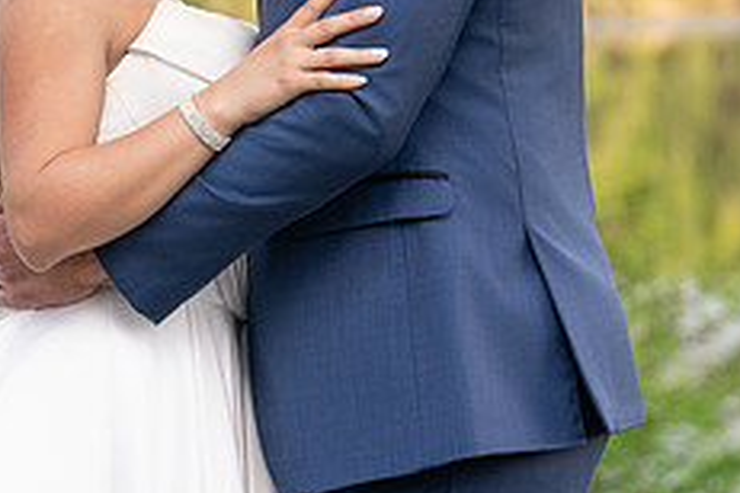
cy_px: -27
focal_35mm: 342
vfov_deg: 4.0
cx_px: -32
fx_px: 7029
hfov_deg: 6.0
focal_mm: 136
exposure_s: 1/200
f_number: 5.6
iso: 400
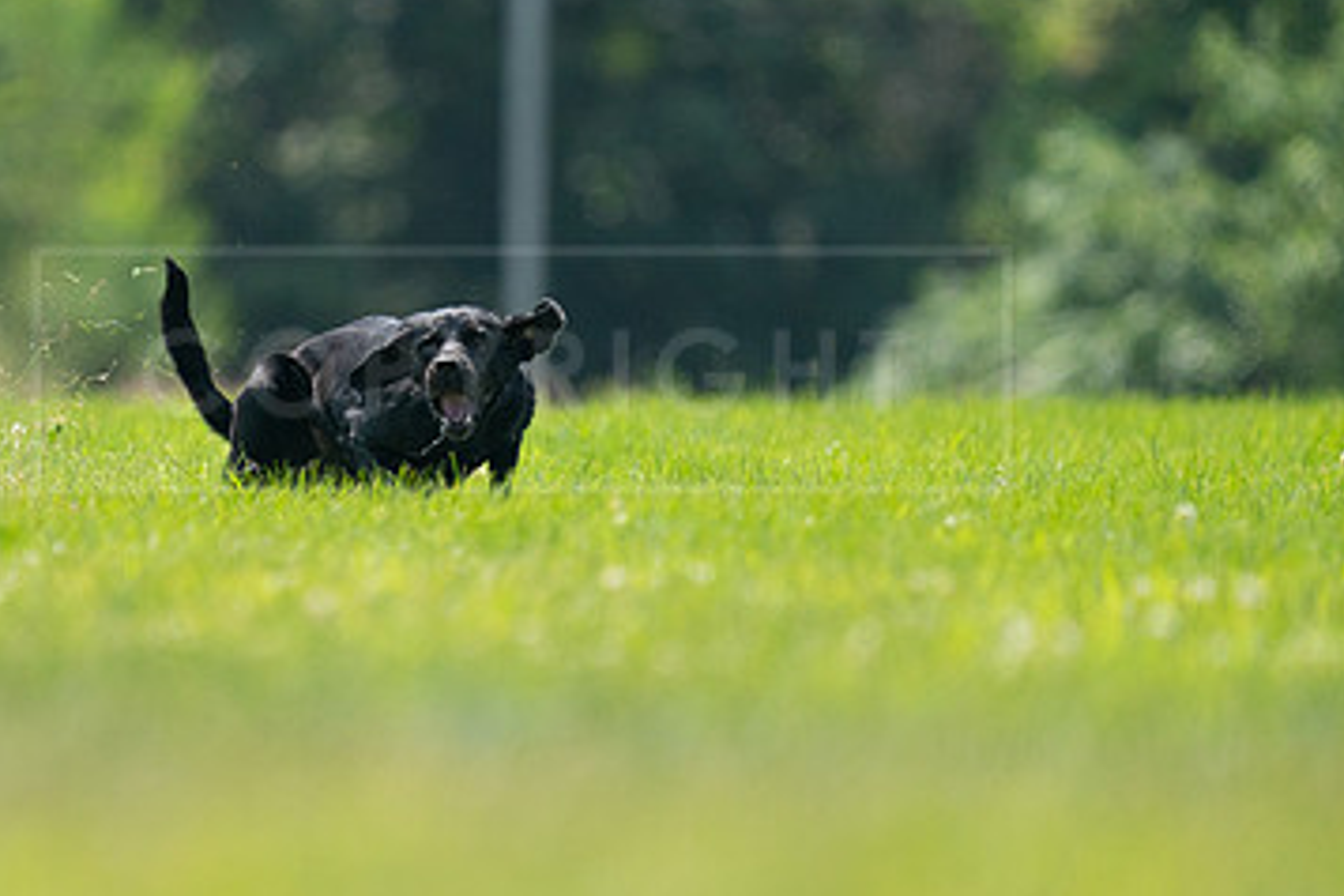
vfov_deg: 1.4
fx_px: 36360
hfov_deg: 2.1
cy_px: 435
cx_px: 392
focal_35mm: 974
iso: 2000
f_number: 6.3
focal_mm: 600
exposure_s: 1/4000
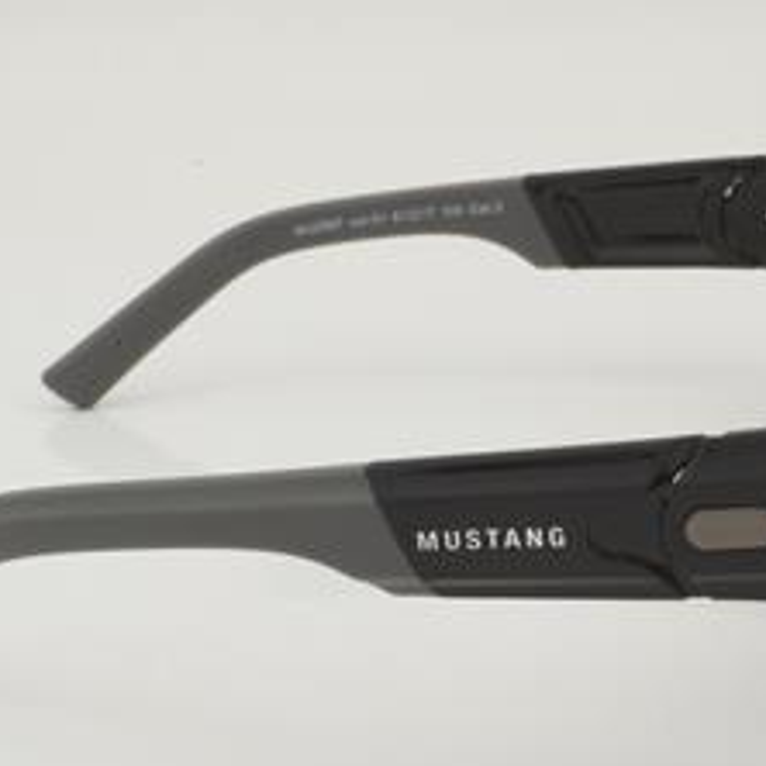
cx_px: 452
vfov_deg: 15.2
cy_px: 421
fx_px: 2879
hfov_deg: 15.1
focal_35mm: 115
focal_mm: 50
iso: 100
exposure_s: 1/3
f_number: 32
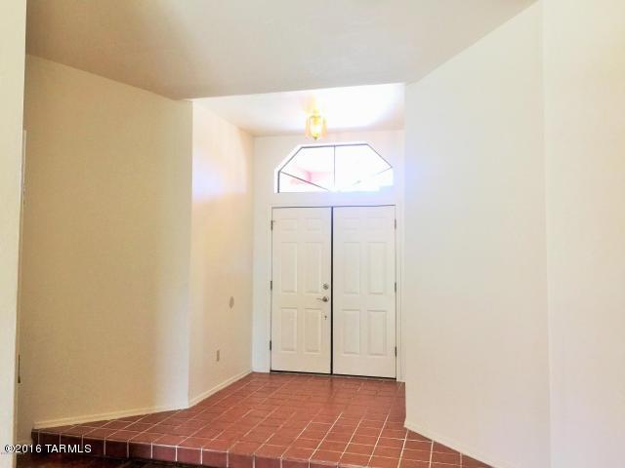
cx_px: 312
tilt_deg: +3.7
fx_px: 524
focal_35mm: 29
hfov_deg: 61.7
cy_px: 234
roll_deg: -1.4
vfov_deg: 48.2
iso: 50
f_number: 2.2
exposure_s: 1/30
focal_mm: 4.15
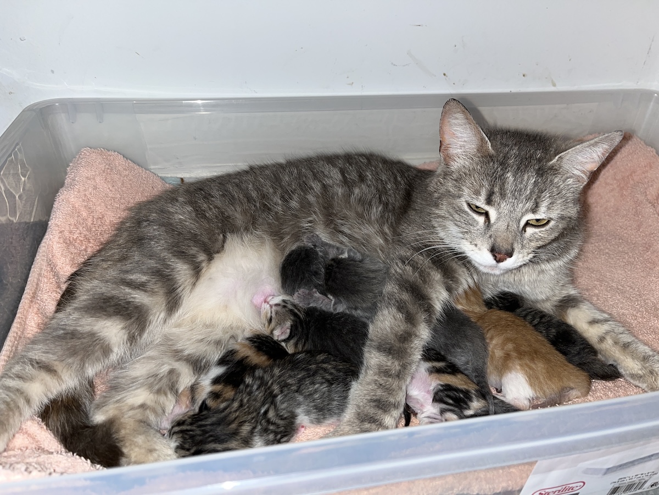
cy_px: 248
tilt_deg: -34.2
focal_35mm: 26
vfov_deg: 53.1
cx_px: 330
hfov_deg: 67.3
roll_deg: -2.2
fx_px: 495
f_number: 1.6
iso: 50
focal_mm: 5.1
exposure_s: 1/51
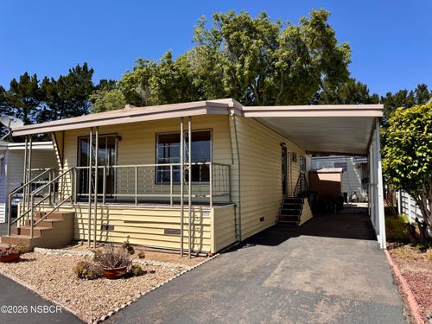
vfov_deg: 56.8
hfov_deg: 71.6
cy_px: 162
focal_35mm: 24
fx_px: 300
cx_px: 216
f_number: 1.78
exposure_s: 1/4310
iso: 80
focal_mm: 6.76
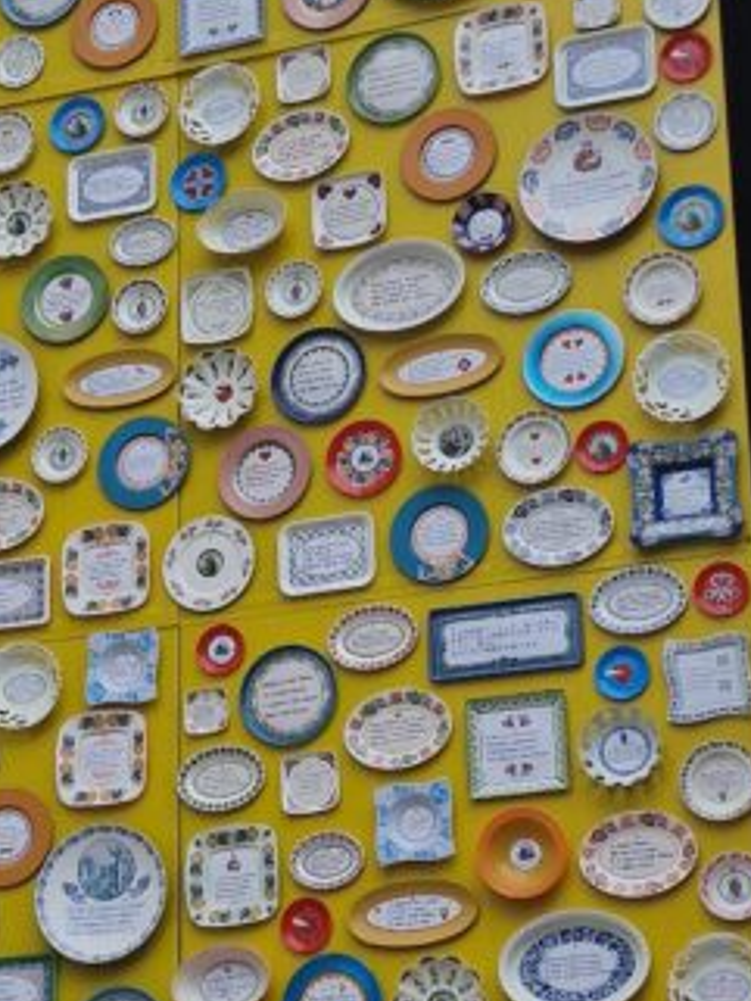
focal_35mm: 86
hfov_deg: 17.2
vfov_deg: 22.6
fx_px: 2486
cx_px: 299
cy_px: 677
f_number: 1.8
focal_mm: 6.4
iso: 50
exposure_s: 1/744
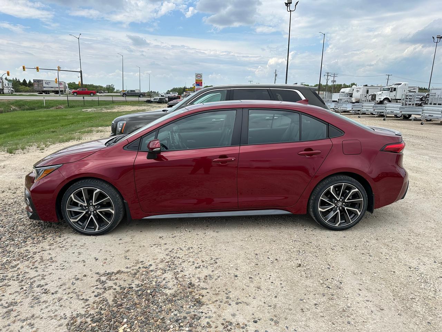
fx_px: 306
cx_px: 221
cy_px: 166
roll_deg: -1.0
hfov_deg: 71.6
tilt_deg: -12.6
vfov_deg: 56.8
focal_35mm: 24
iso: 80
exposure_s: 1/3861
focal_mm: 6.86
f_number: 1.78
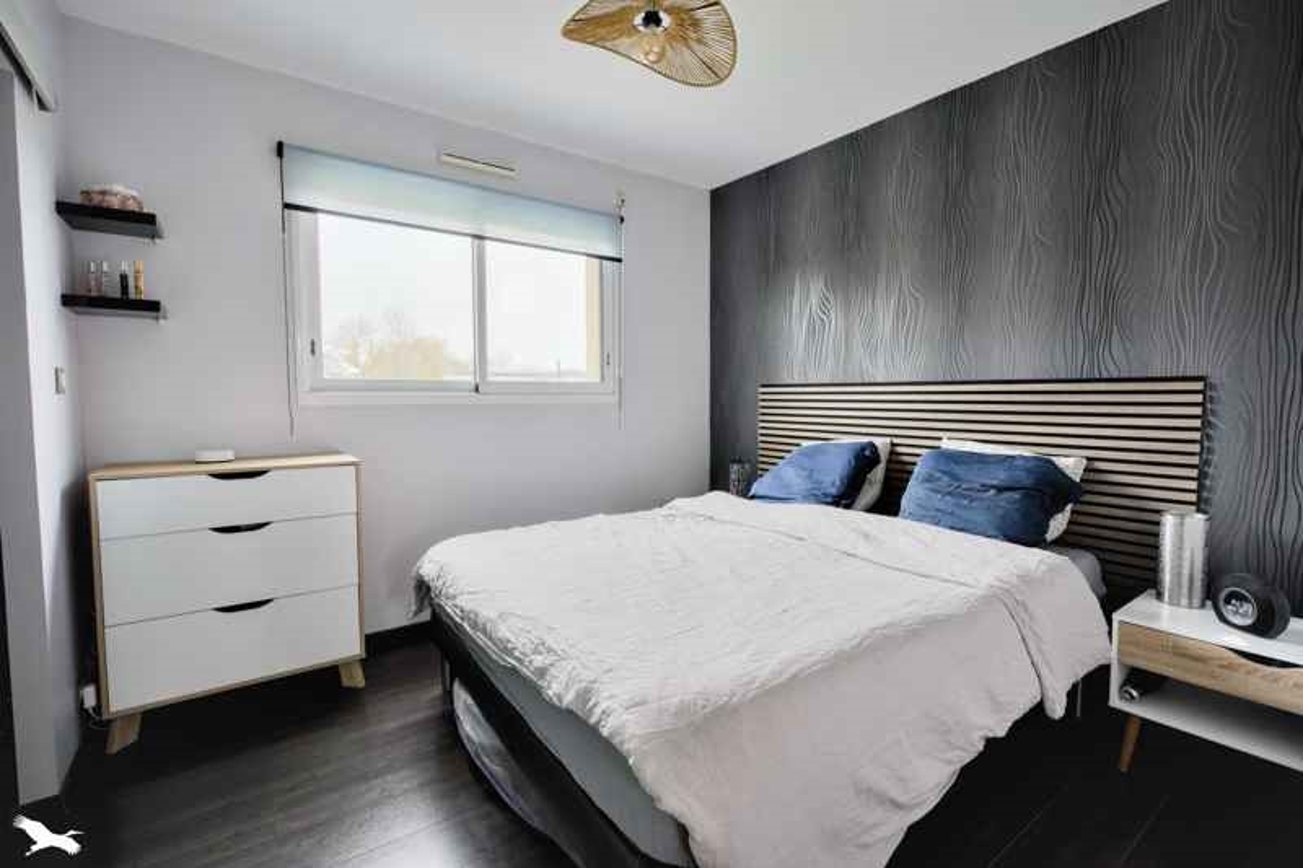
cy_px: 434
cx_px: 652
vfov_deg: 73.7
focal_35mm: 16
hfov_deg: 96.7
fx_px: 579
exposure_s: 1/100
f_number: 8
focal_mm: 16
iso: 800
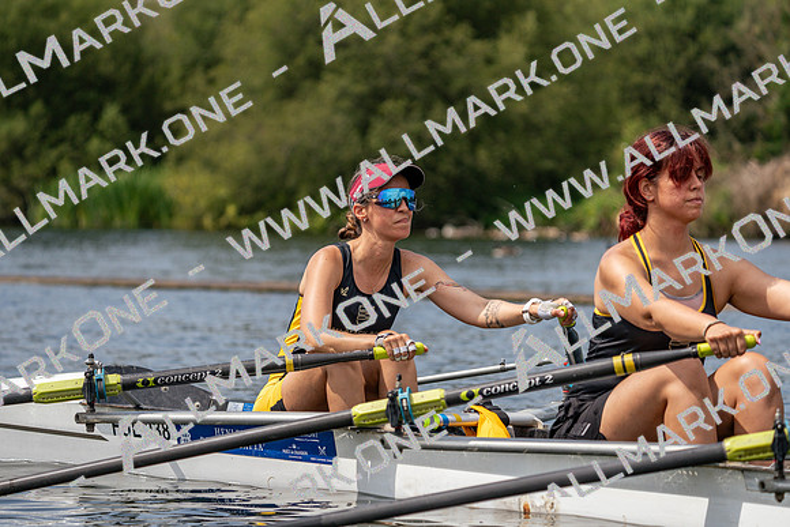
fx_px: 4390
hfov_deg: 10.3
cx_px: 395
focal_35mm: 200
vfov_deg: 6.9
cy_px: 264
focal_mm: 200
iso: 250
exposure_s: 1/1600
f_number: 5.6
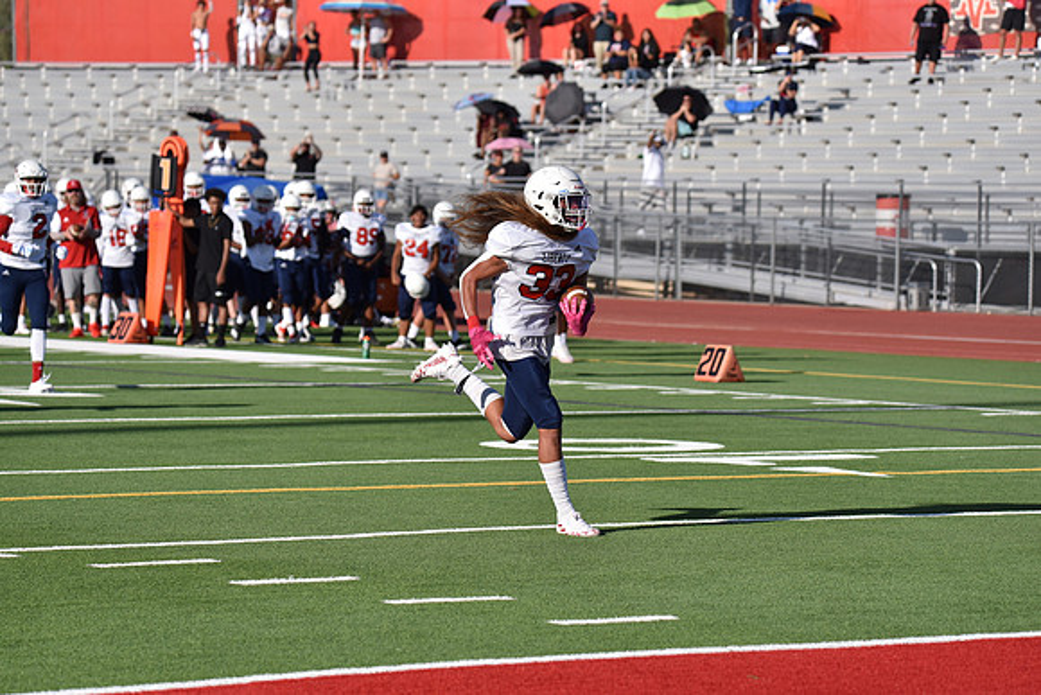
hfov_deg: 13.7
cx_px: 520
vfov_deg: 9.2
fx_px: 4338
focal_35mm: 150
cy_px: 348
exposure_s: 1/4000
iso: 450
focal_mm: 150
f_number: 5.6
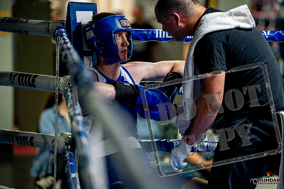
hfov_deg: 13.7
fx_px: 1184
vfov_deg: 9.2
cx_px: 142
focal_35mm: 150
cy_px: 94
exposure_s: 1/800
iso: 4000
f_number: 2
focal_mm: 150
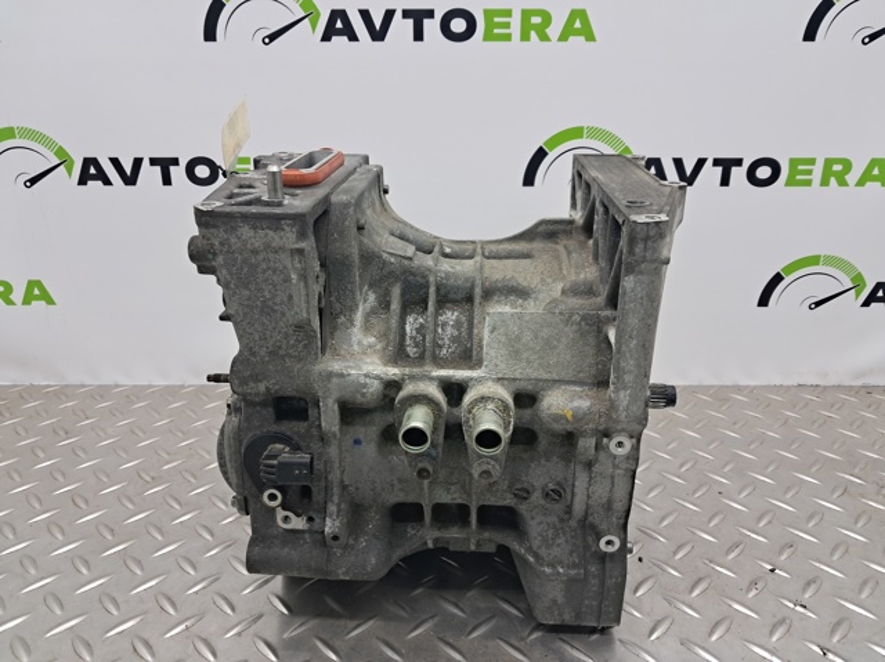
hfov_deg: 65.4
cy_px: 331
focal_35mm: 27
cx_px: 442
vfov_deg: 51.3
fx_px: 690
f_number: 1.8
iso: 125
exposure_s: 1/50
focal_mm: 4
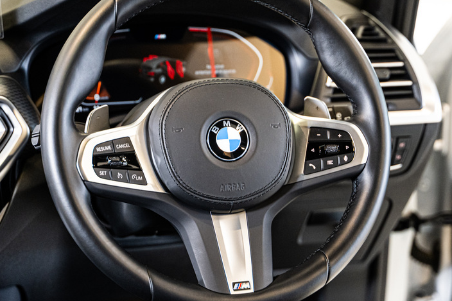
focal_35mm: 77
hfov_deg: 26.3
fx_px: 966
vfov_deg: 17.7
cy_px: 149
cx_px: 231
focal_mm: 53
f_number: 2.8
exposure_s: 1/125
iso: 1600
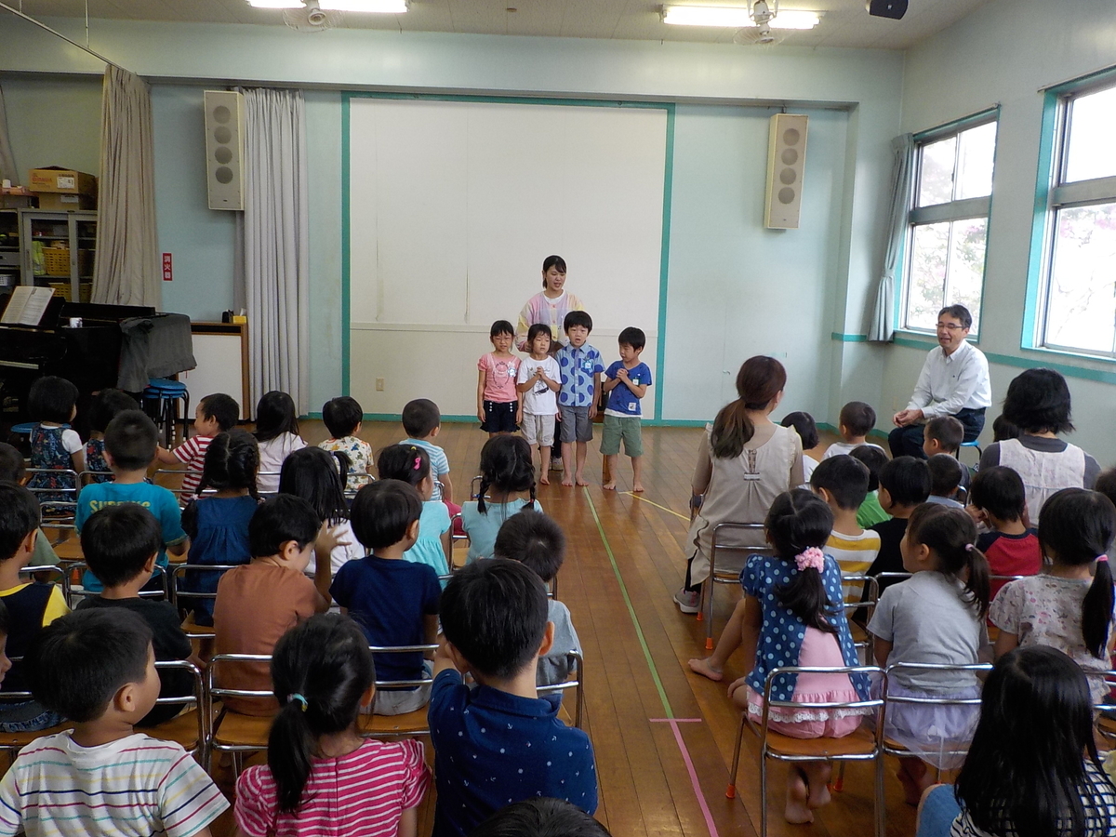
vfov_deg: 46.8
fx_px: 967
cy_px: 418
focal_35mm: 30
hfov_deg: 60.0
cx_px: 558
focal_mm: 4.1
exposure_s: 1/30
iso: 140
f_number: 3.3
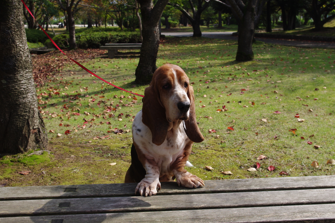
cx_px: 168
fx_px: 428
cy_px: 112
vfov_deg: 29.2
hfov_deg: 42.8
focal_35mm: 46
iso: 200
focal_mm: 30.63
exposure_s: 1/250
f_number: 8
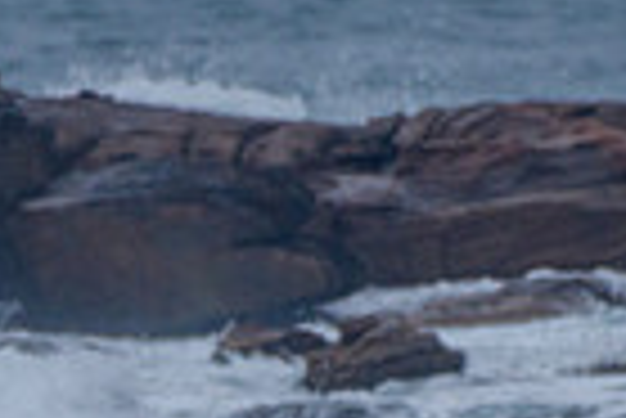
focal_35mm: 2554
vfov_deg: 0.5
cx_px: -36
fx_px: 44457
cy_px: 807
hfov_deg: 0.8
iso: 450
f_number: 5.6
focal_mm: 500
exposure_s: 1/2000
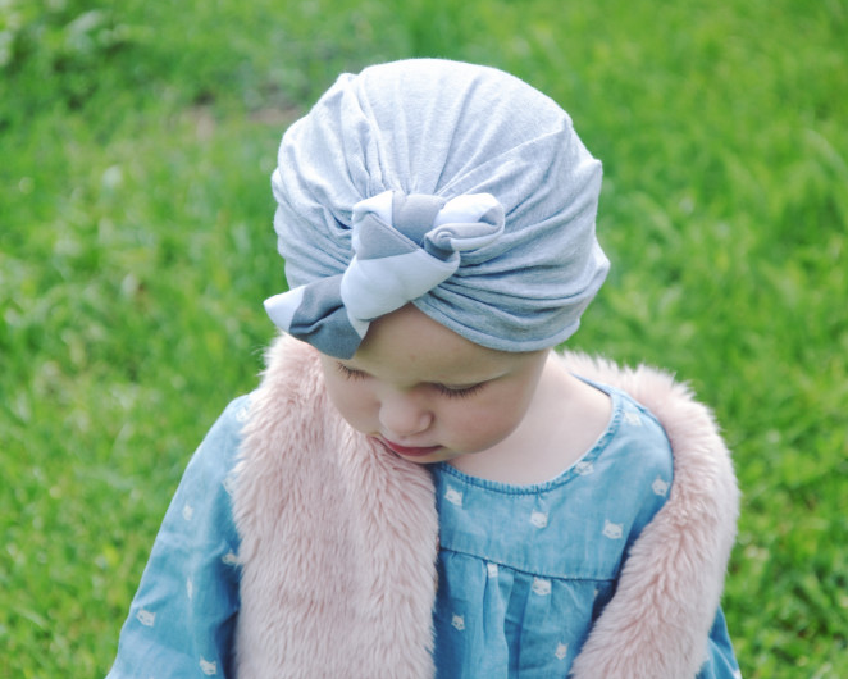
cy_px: 339
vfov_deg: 8.7
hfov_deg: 10.8
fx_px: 4483
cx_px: 389
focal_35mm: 179
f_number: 7.1
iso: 100
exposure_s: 1/200
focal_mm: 105
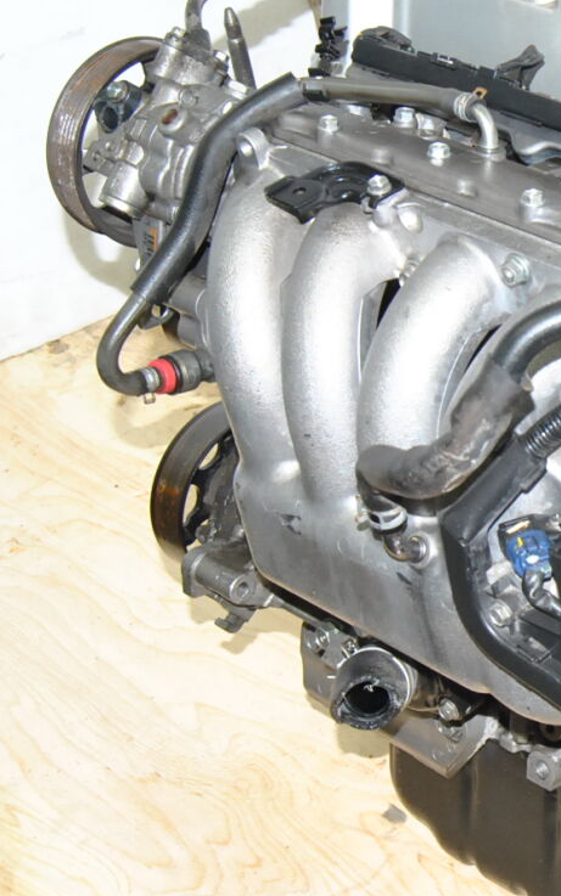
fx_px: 2274
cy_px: 430
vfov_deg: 22.3
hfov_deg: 13.4
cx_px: 789
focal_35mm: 93
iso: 800
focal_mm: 28
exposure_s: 1/200
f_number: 9
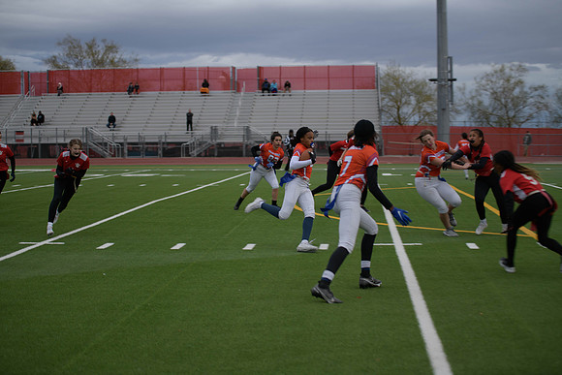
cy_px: 188
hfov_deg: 27.0
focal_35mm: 75
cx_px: 281
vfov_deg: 18.2
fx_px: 1171
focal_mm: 75
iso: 140
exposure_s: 1/200
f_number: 2.8
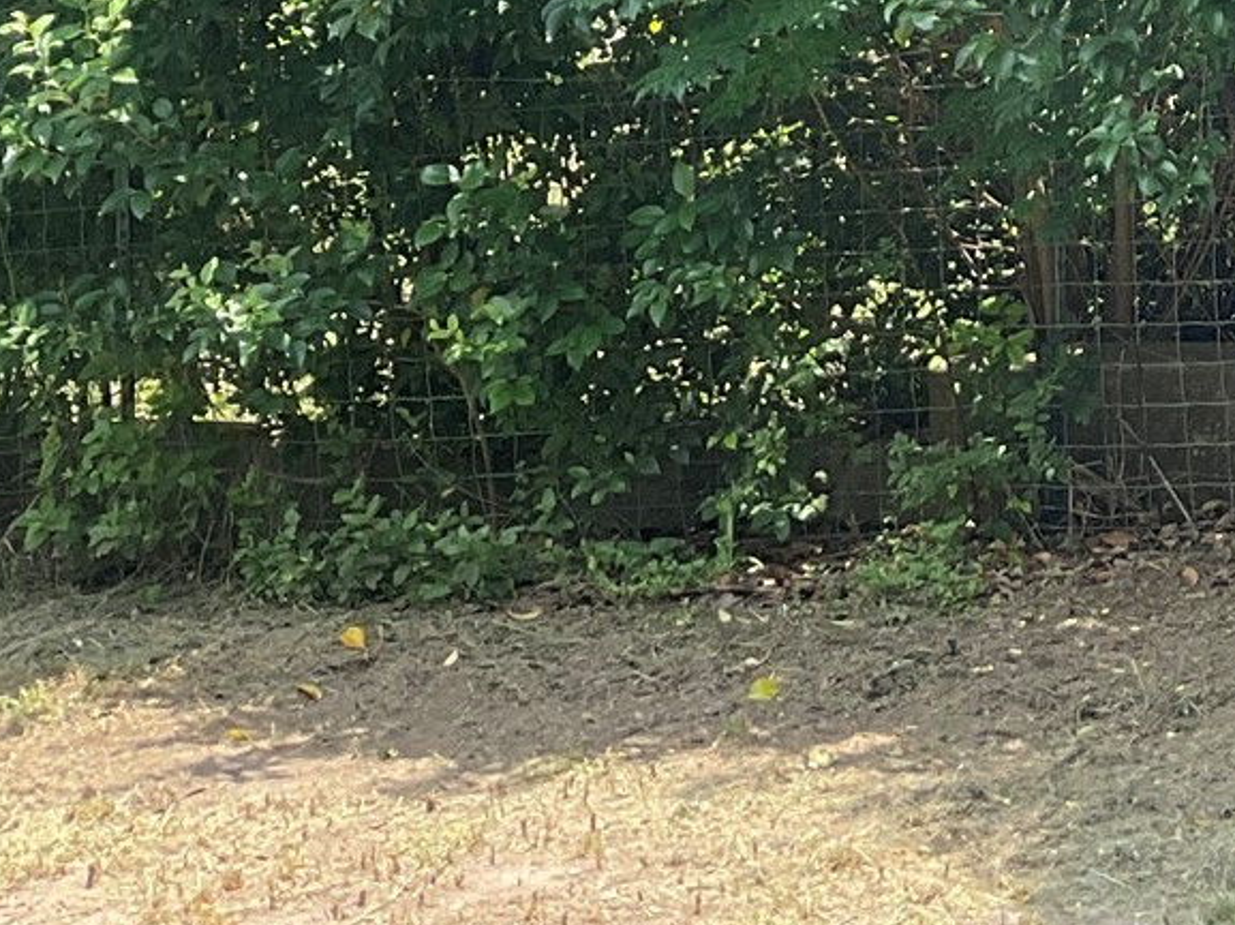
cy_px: -535
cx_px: 2158
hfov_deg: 16.3
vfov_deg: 13.4
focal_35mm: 103
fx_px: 3672
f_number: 1.8
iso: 16
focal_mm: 3
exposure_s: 1/314
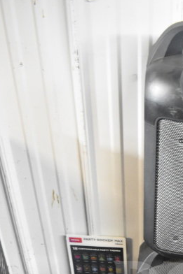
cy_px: 316
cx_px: 176
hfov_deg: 20.9
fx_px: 481
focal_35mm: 63
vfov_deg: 28.4
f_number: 3.5
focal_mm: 18
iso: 2500
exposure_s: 1/30
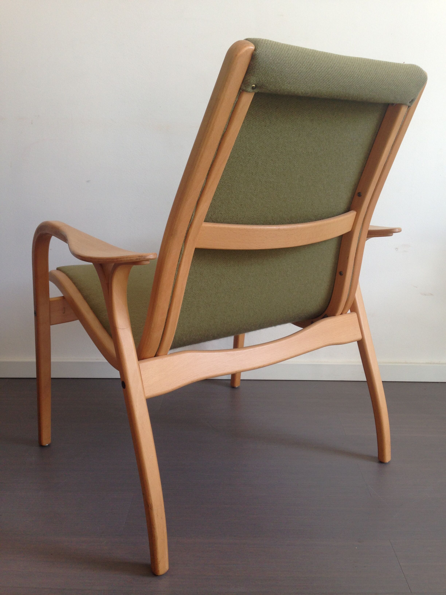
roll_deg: +0.8
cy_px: 298
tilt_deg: -10.5
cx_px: 223
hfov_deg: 42.9
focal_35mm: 33
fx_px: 567
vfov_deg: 55.4
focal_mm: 4.12
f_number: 2.4
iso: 50
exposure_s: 1/40
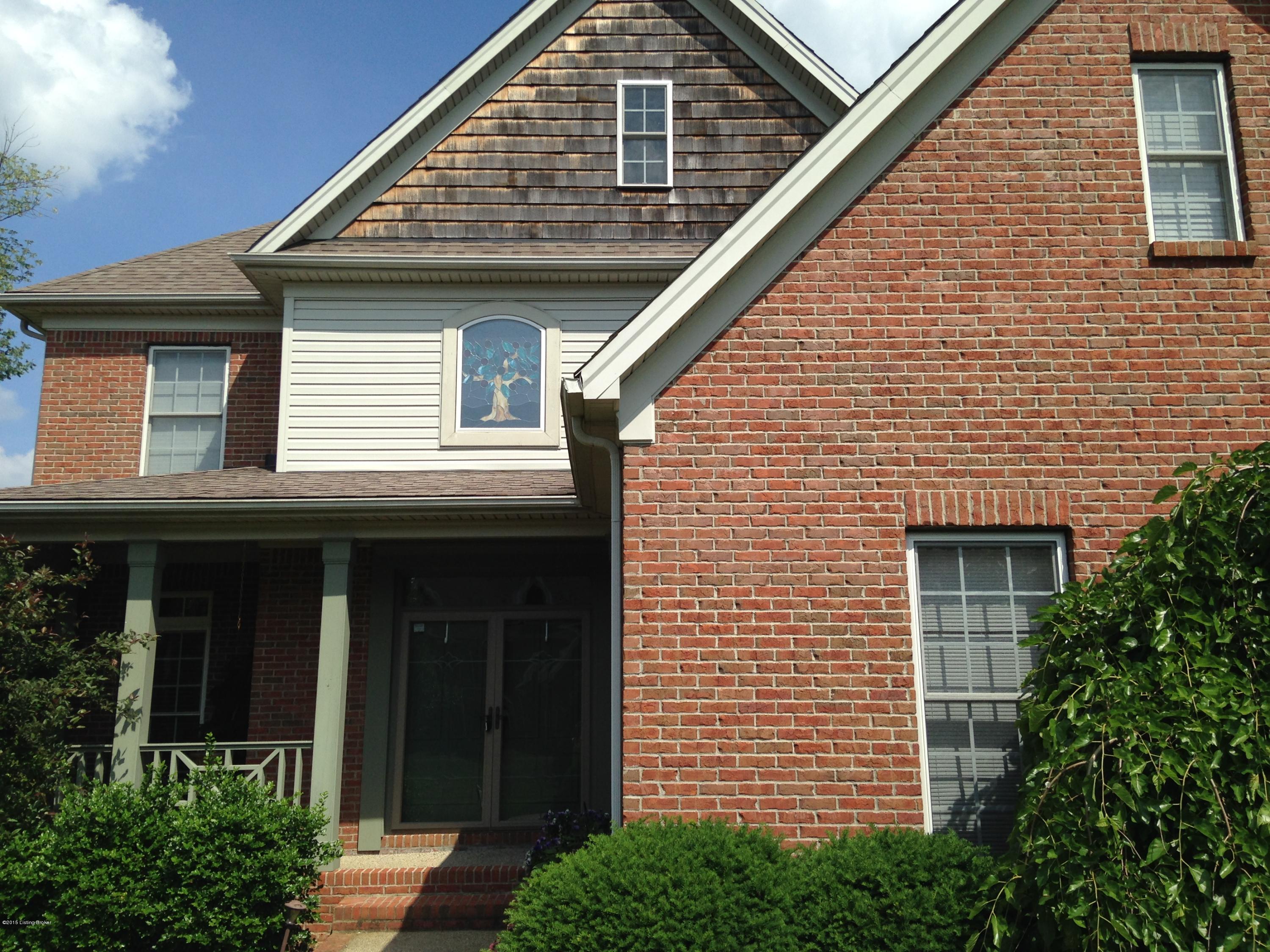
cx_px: 635
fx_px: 1211
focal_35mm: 33
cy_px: 476
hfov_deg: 55.4
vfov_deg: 42.9
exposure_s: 1/1938
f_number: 2.4
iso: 50
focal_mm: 4.12
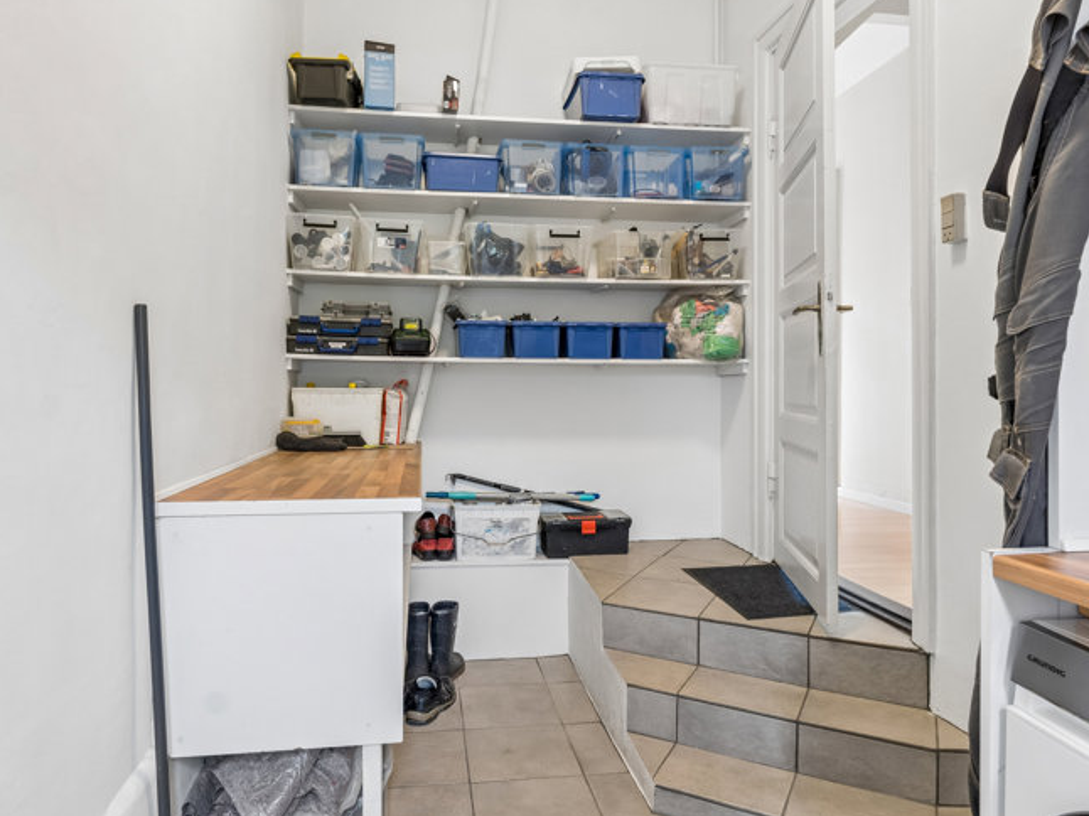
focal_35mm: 25
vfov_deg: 54.8
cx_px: 523
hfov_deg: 69.4
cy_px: 372
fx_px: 786
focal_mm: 14
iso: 200
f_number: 8
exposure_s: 1/8
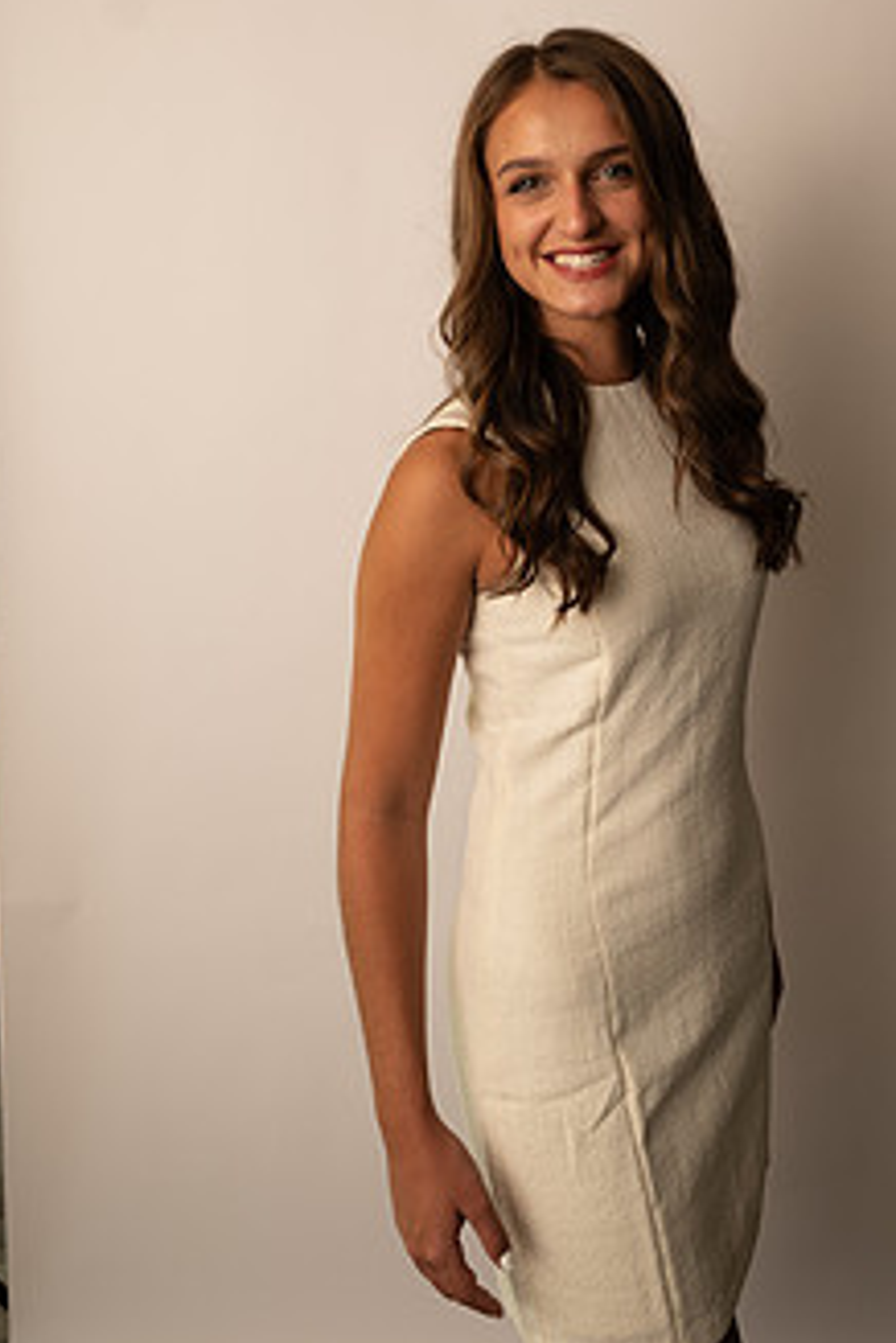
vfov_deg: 55.9
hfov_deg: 39.5
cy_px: 435
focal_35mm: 33
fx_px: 1232
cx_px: 592
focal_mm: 24
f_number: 3.2
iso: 100
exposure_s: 1/160
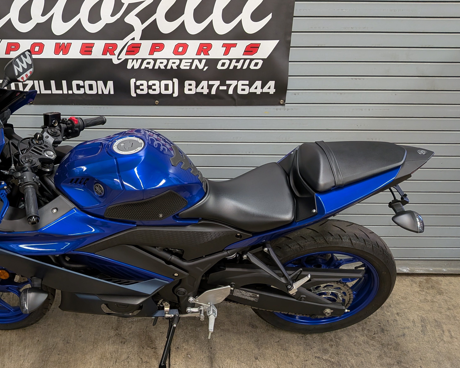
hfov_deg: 54.8
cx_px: 162
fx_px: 436
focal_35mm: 32
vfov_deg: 45.8
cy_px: 169
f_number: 1.7
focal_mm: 4.53
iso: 287
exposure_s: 1/40
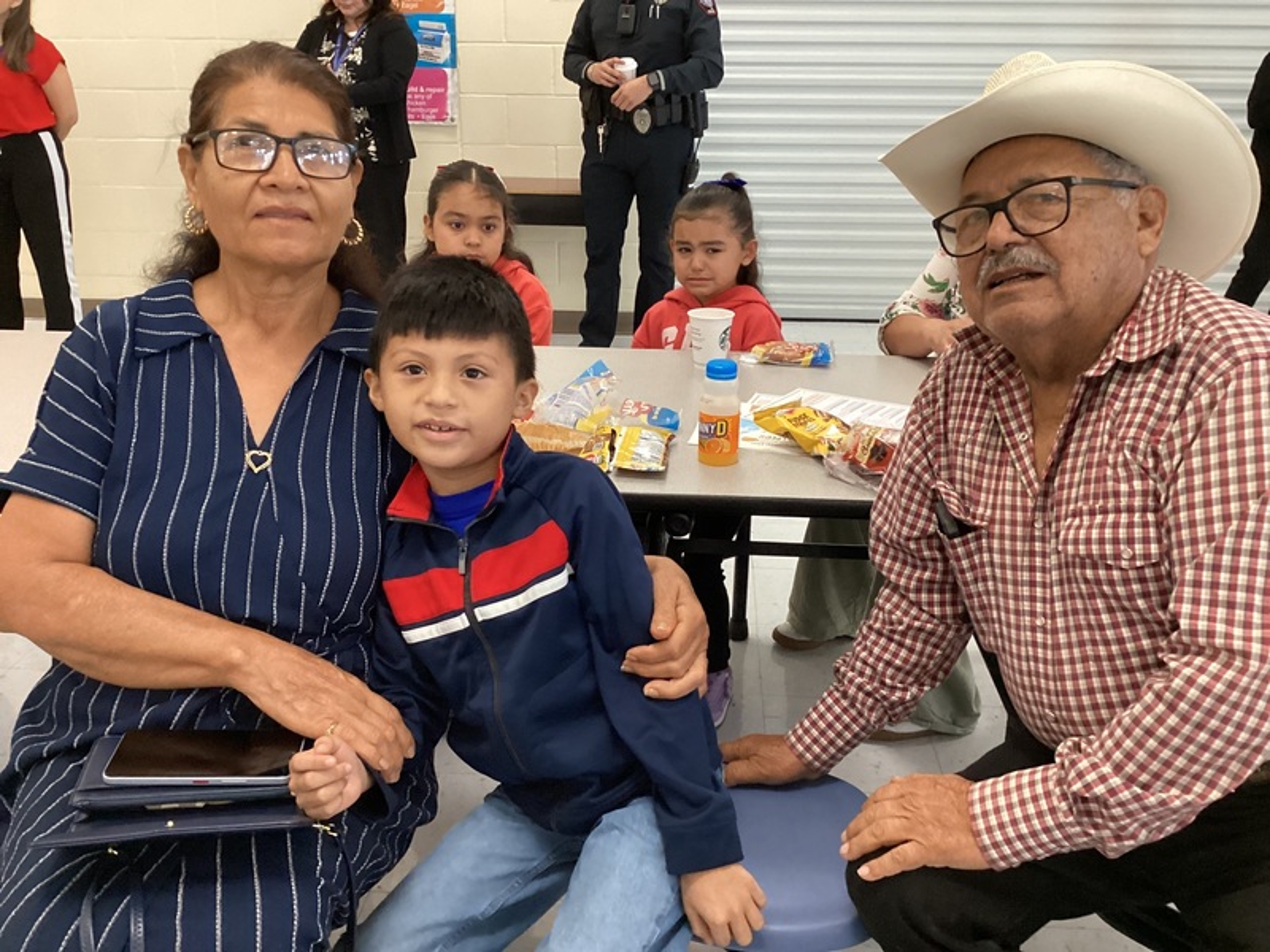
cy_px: 476
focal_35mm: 31
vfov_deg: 45.4
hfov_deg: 58.4
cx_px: 635
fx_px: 1137
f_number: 2.4
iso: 320
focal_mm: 3.3
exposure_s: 1/33
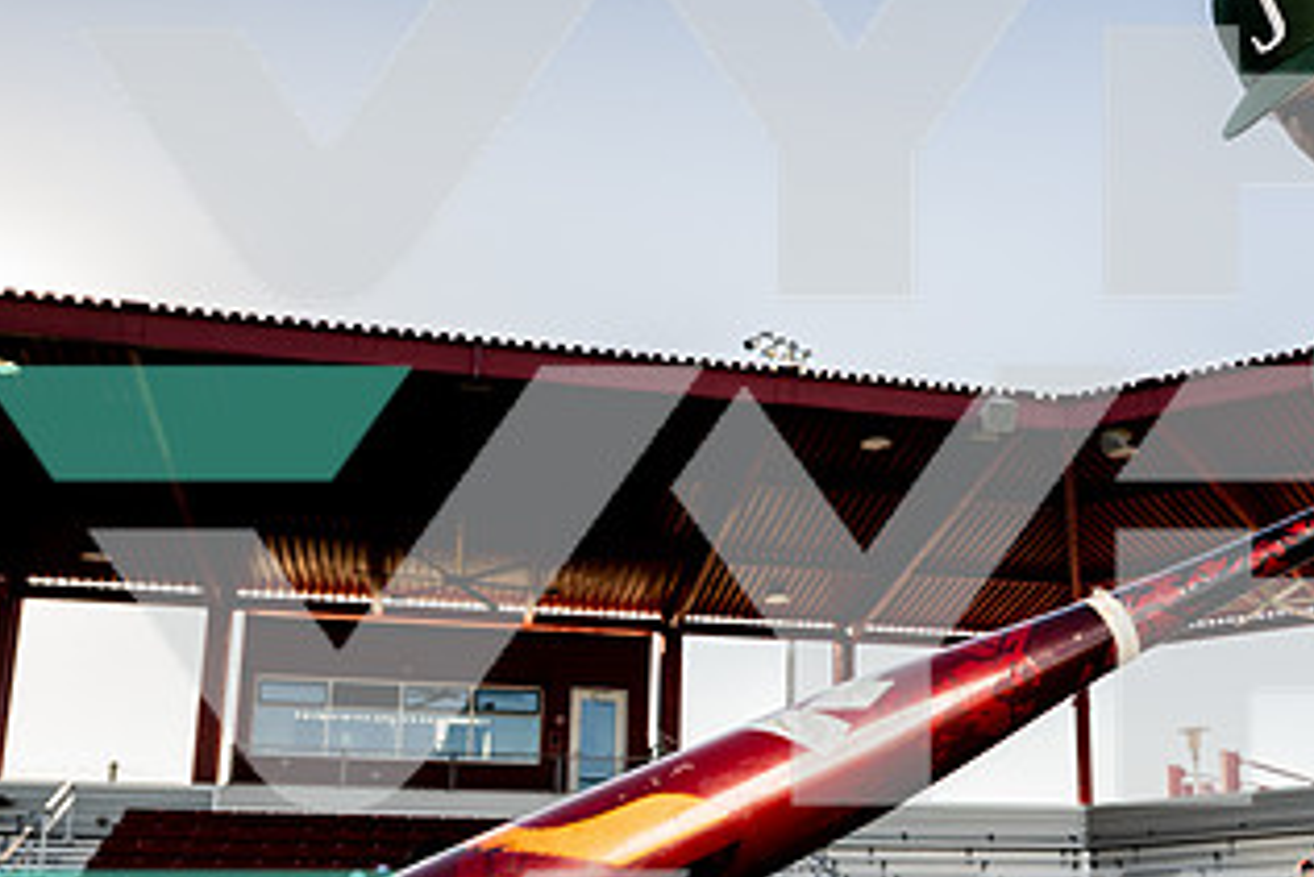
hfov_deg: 42.6
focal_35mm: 44
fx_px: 1607
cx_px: 1035
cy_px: 588
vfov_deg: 30.3
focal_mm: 24
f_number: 6.3
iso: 125
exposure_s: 1/250
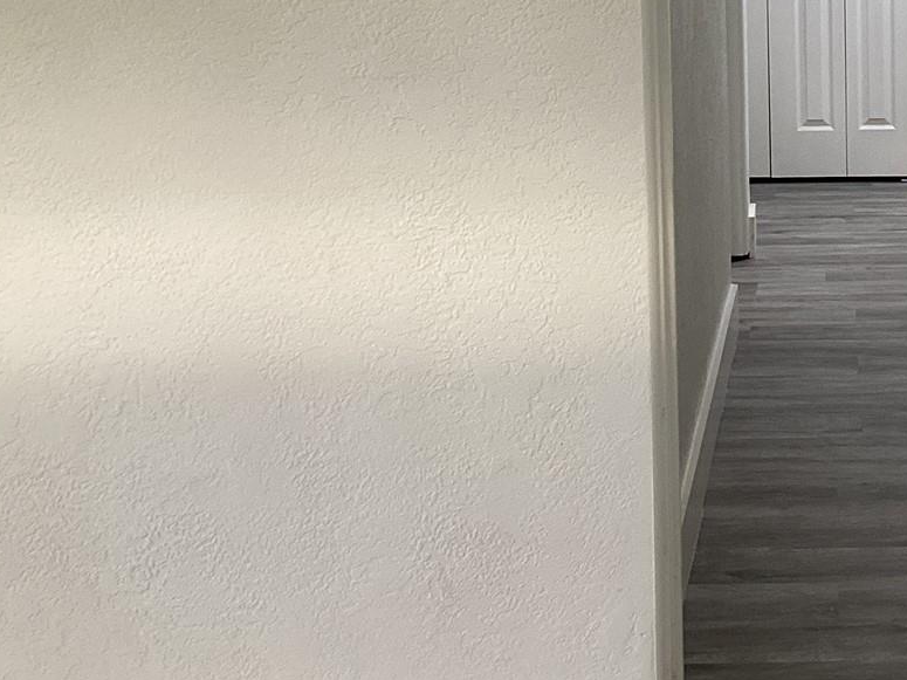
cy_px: 75
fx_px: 1677
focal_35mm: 64
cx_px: 847
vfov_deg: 22.4
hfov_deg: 28.8
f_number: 2.4
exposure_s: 1/60
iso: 80
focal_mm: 3.3
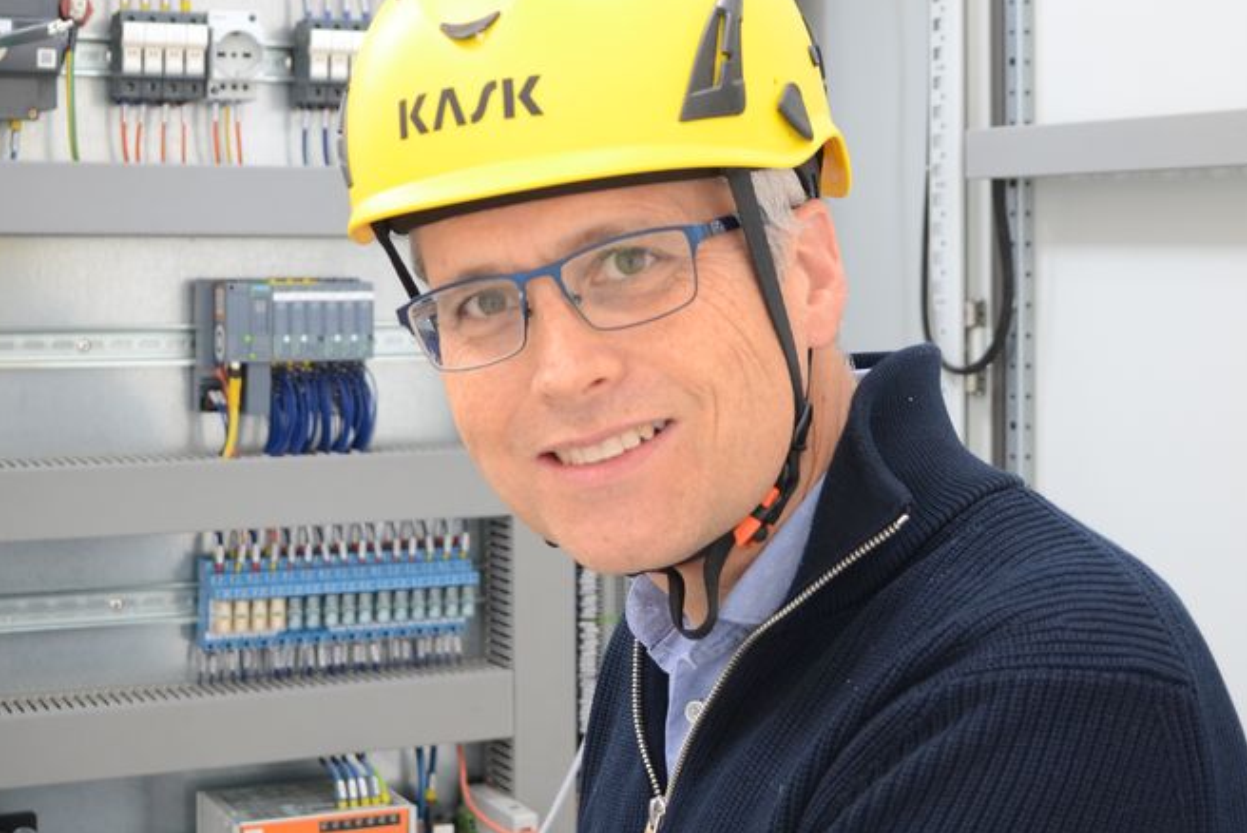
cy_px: 411
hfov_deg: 55.0
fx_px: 1197
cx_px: 667
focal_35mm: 35
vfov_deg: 38.3
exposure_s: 1/40
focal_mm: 21
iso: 400
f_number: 3.5
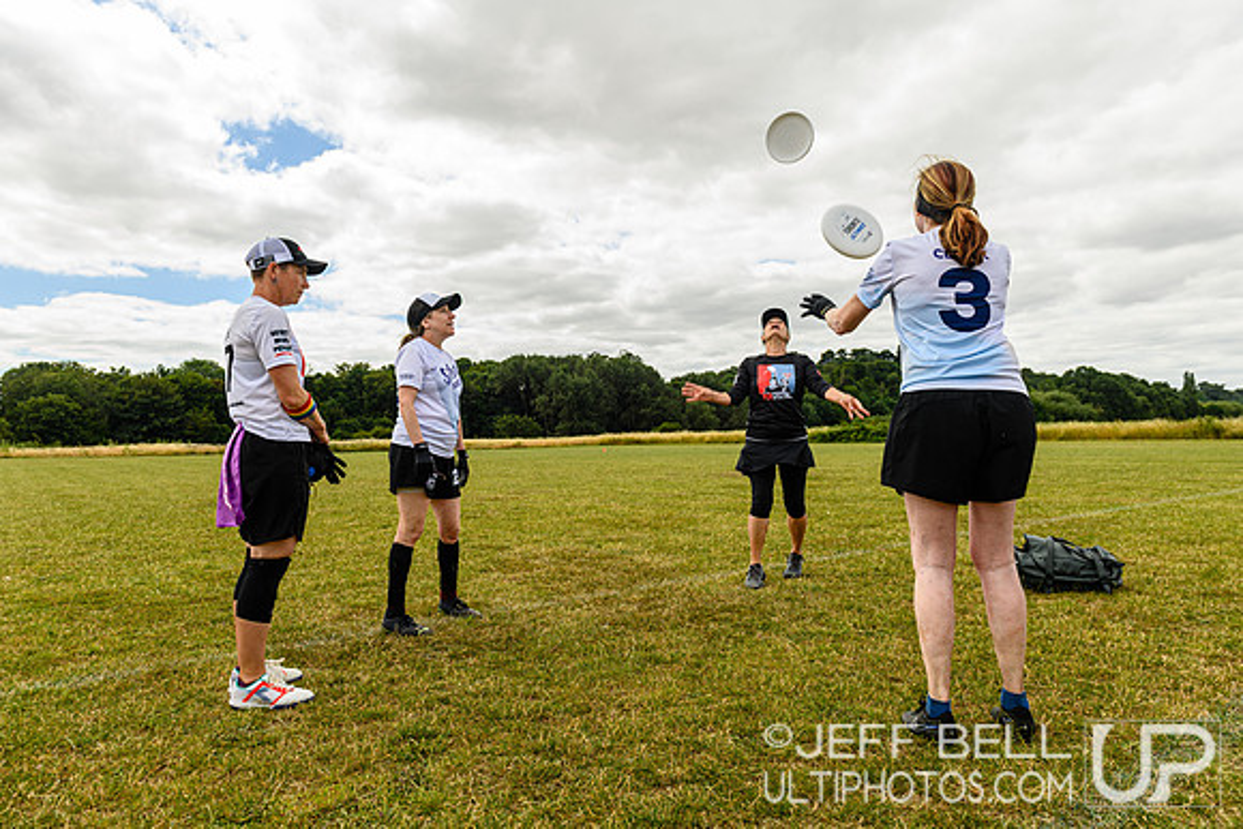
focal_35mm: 24
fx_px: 829
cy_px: 414
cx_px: 622
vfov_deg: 53.2
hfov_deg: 73.7
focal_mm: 24
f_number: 5.6
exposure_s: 1/250
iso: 100
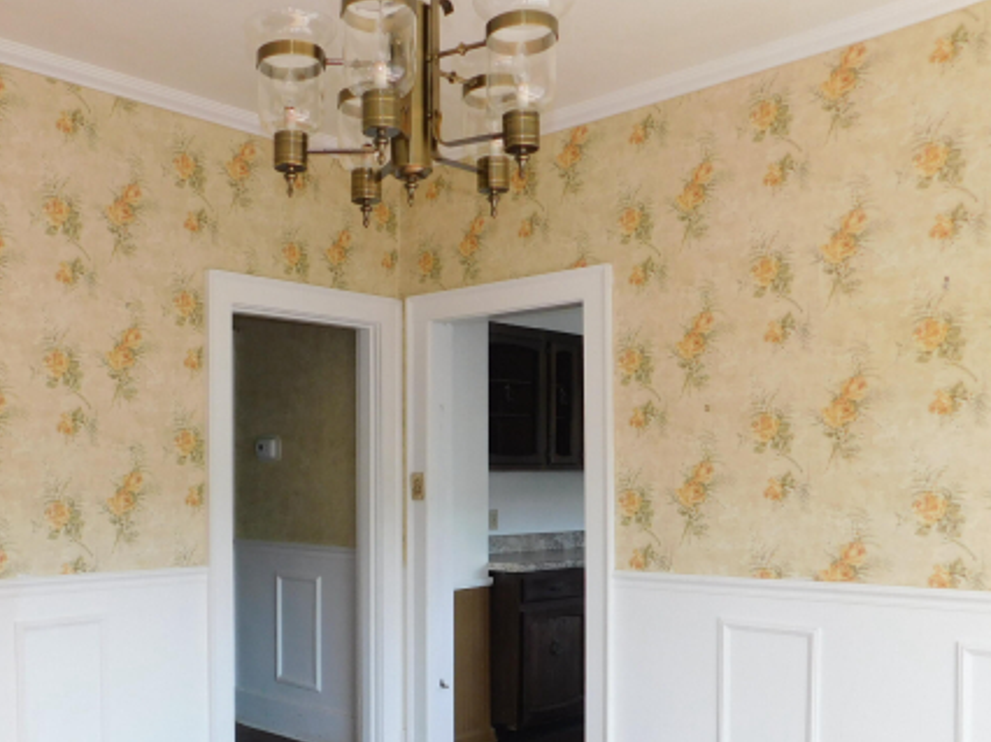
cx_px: 366
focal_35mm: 36
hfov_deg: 50.8
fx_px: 1030
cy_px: 509
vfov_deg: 39.0
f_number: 3
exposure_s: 1/80
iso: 125
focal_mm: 4
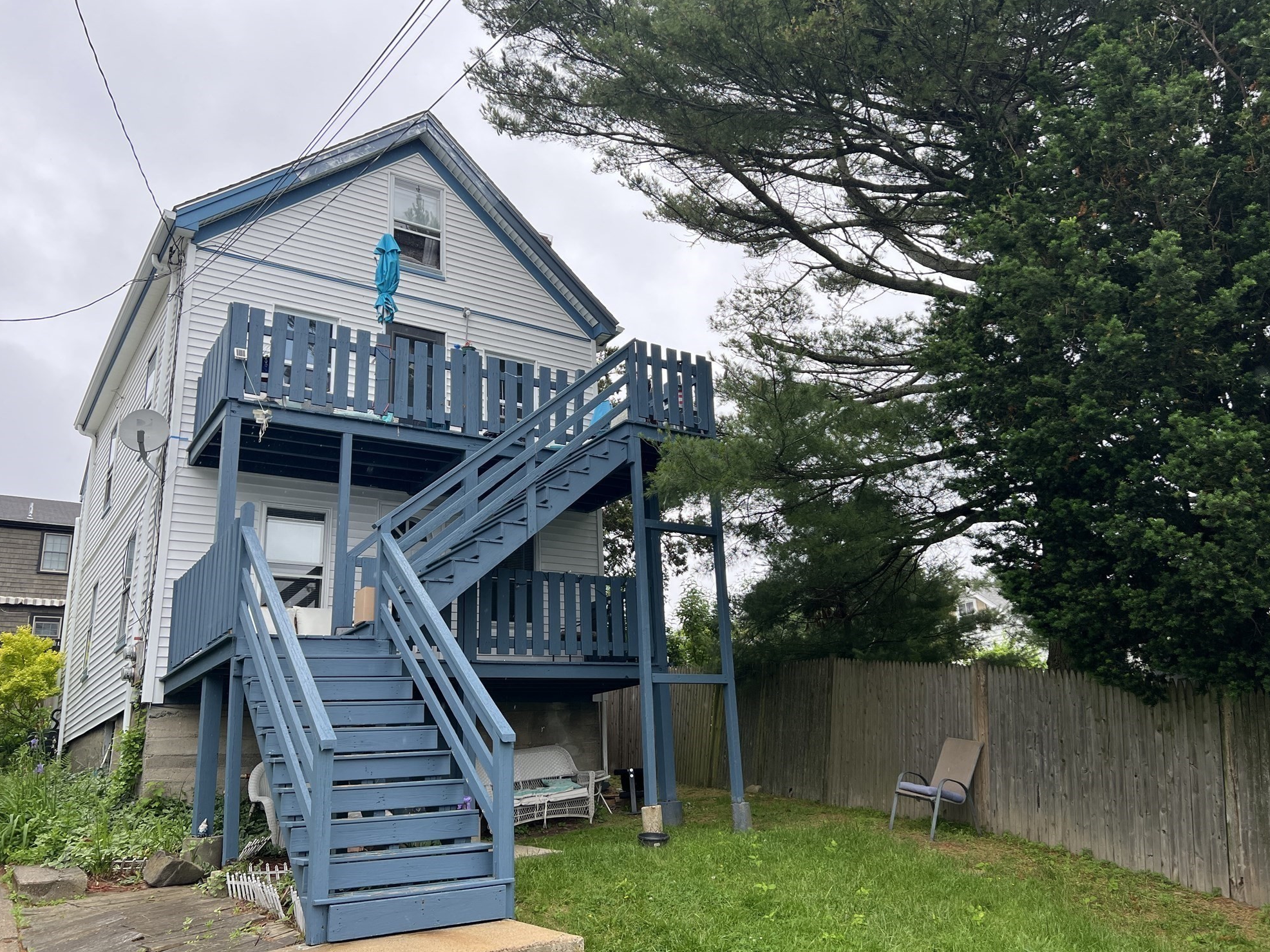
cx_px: 646
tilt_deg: +16.8
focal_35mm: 27
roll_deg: +2.8
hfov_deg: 65.3
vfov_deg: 51.4
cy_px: 479
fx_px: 991
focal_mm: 5.7
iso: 50
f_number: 1.5
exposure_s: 1/965
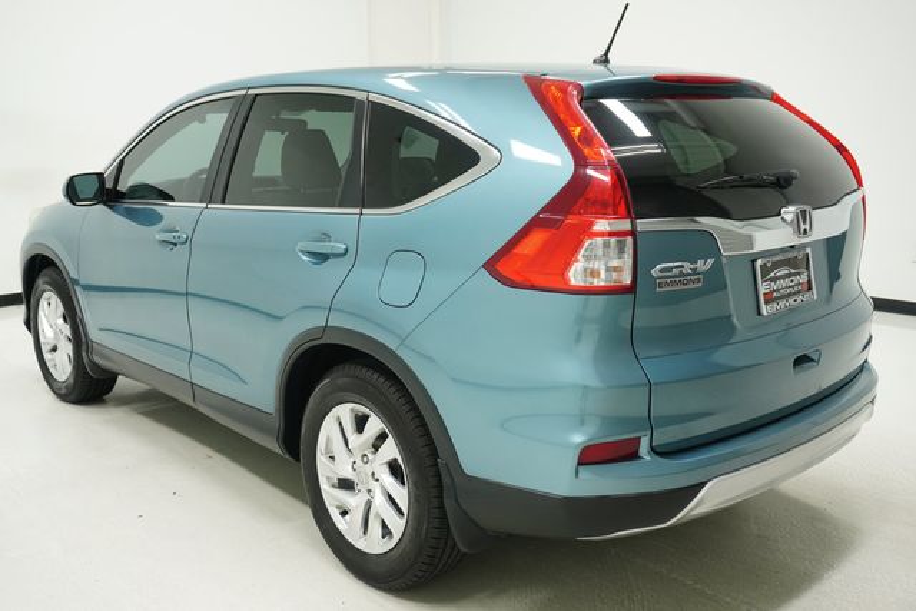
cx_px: 458
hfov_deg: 53.1
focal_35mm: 36
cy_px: 306
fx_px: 916
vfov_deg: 36.9
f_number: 5.6
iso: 1000
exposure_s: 1/200
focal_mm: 24
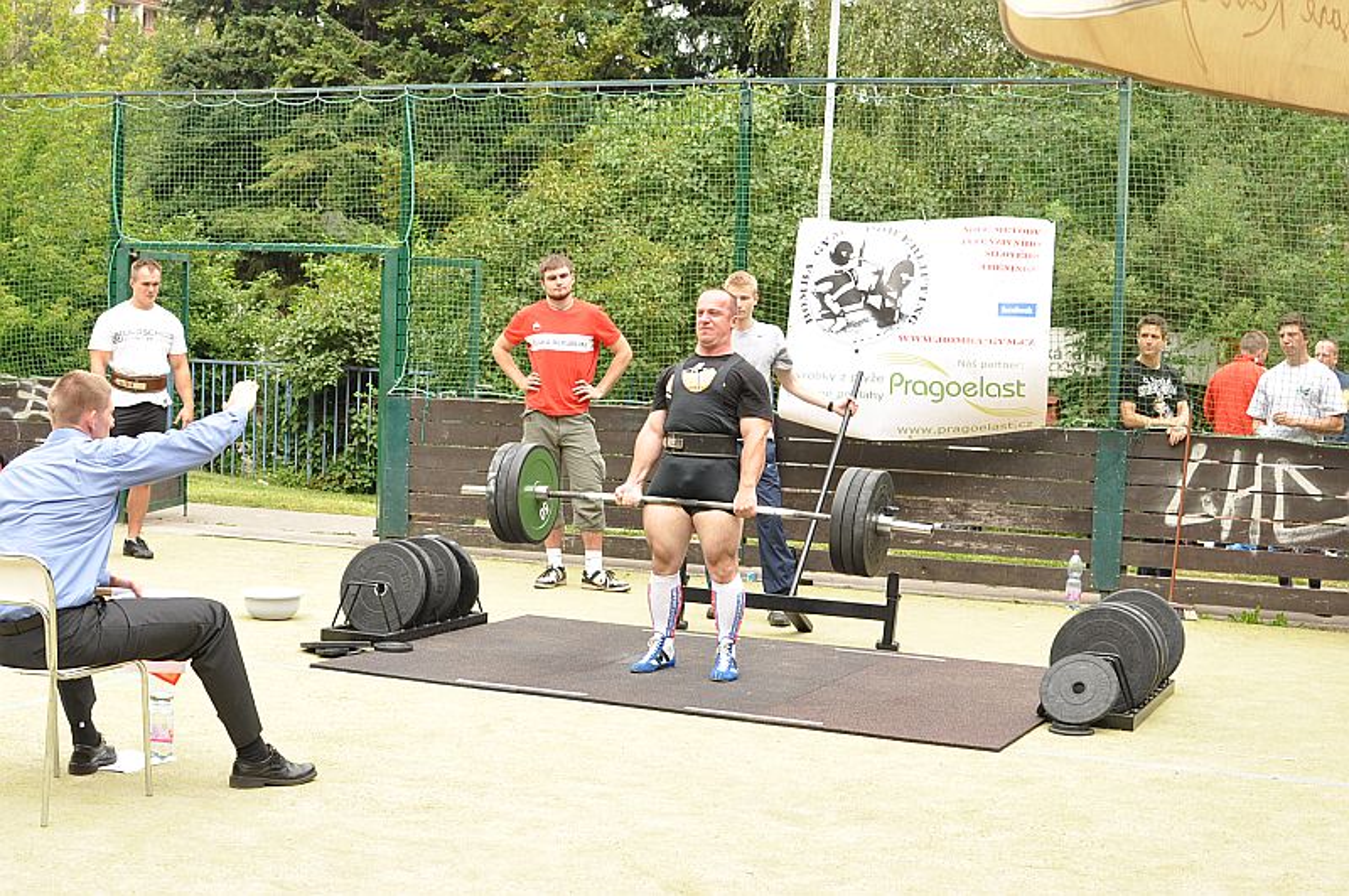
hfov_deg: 37.9
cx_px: 674
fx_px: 1964
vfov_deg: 25.7
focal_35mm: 52
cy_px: 448
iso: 400
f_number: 6.3
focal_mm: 35
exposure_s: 1/160
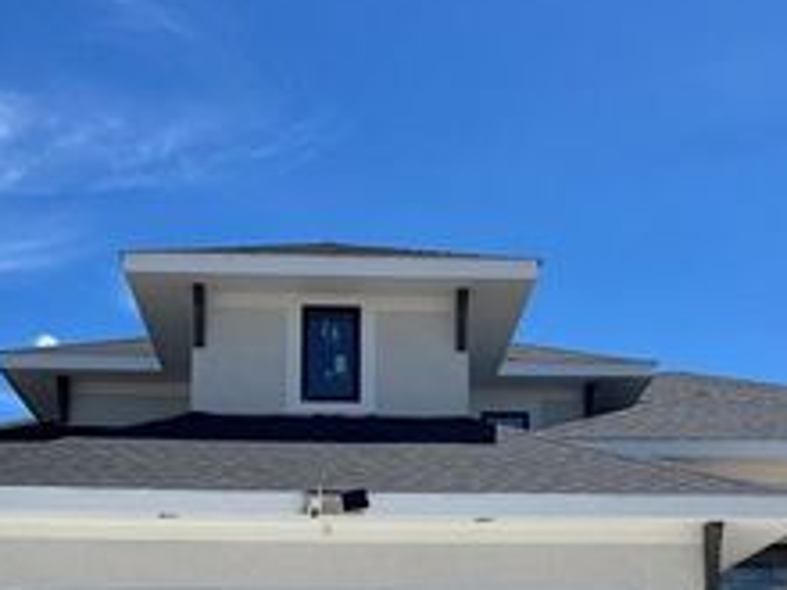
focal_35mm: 59
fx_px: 1341
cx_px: 372
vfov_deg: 24.1
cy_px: 531
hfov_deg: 32.7
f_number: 1.6
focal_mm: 5.1
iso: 50
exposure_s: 1/4484
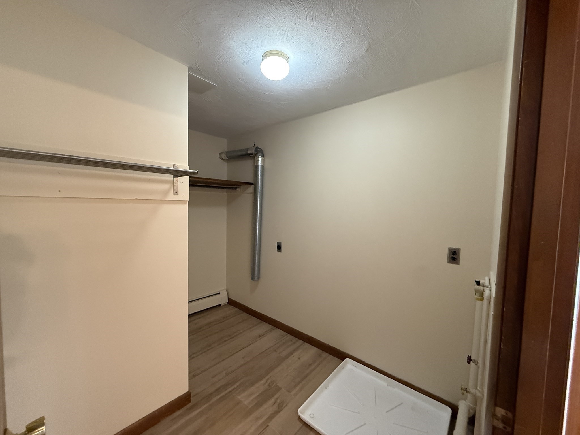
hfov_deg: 102.1
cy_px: 218
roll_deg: -1.5
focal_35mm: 14
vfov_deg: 85.7
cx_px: 290
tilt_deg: -1.5
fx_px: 235
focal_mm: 2.22
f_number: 2.2
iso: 640
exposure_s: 1/60
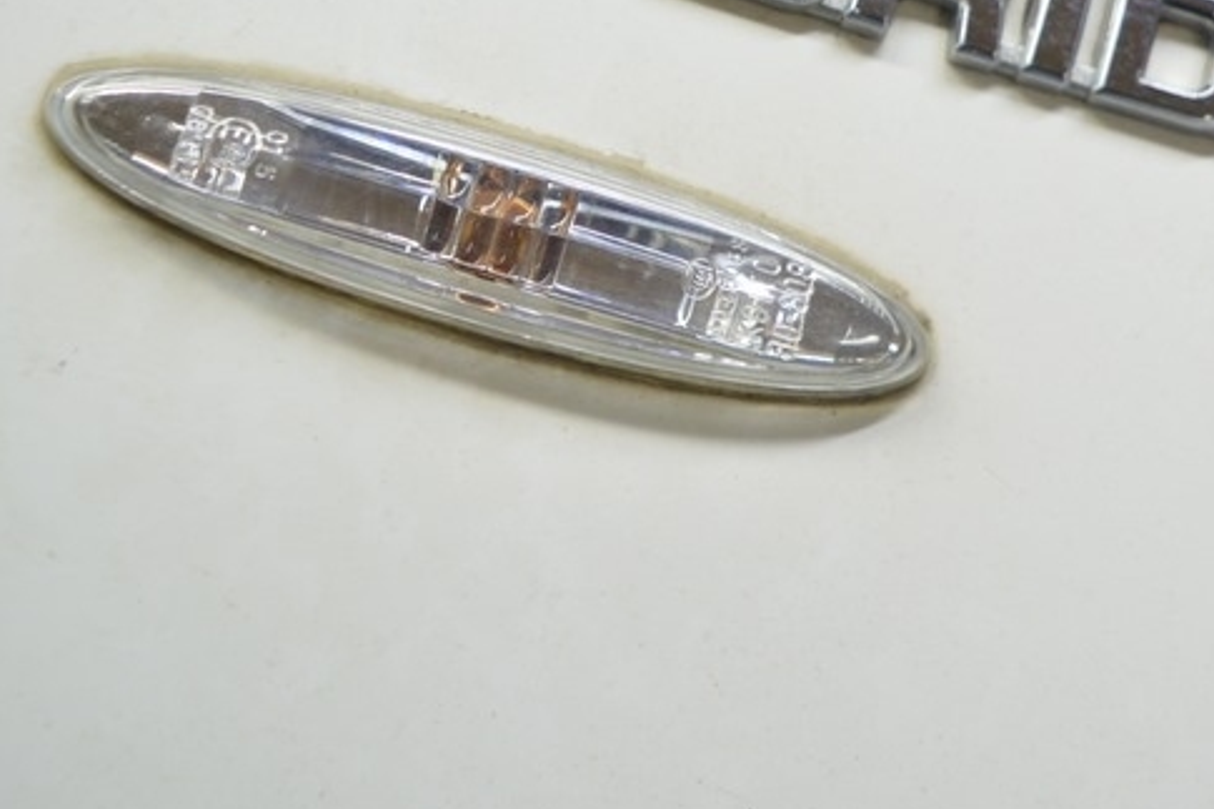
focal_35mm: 57
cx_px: 758
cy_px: 114
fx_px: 1921
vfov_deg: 23.3
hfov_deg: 34.9
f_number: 3.5
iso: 400
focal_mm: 18
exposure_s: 1/50
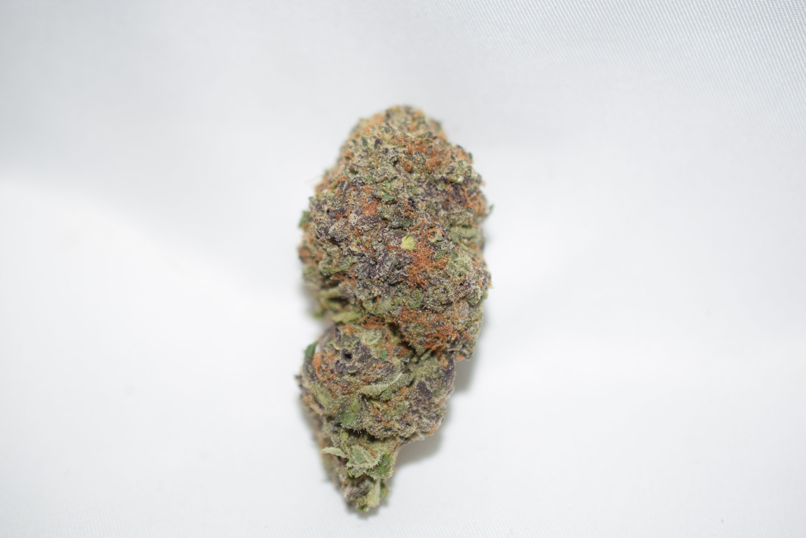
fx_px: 1343
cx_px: 403
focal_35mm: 60
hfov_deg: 33.4
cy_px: 269
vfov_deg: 22.6
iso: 100
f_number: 3.2
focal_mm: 40
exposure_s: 1/60
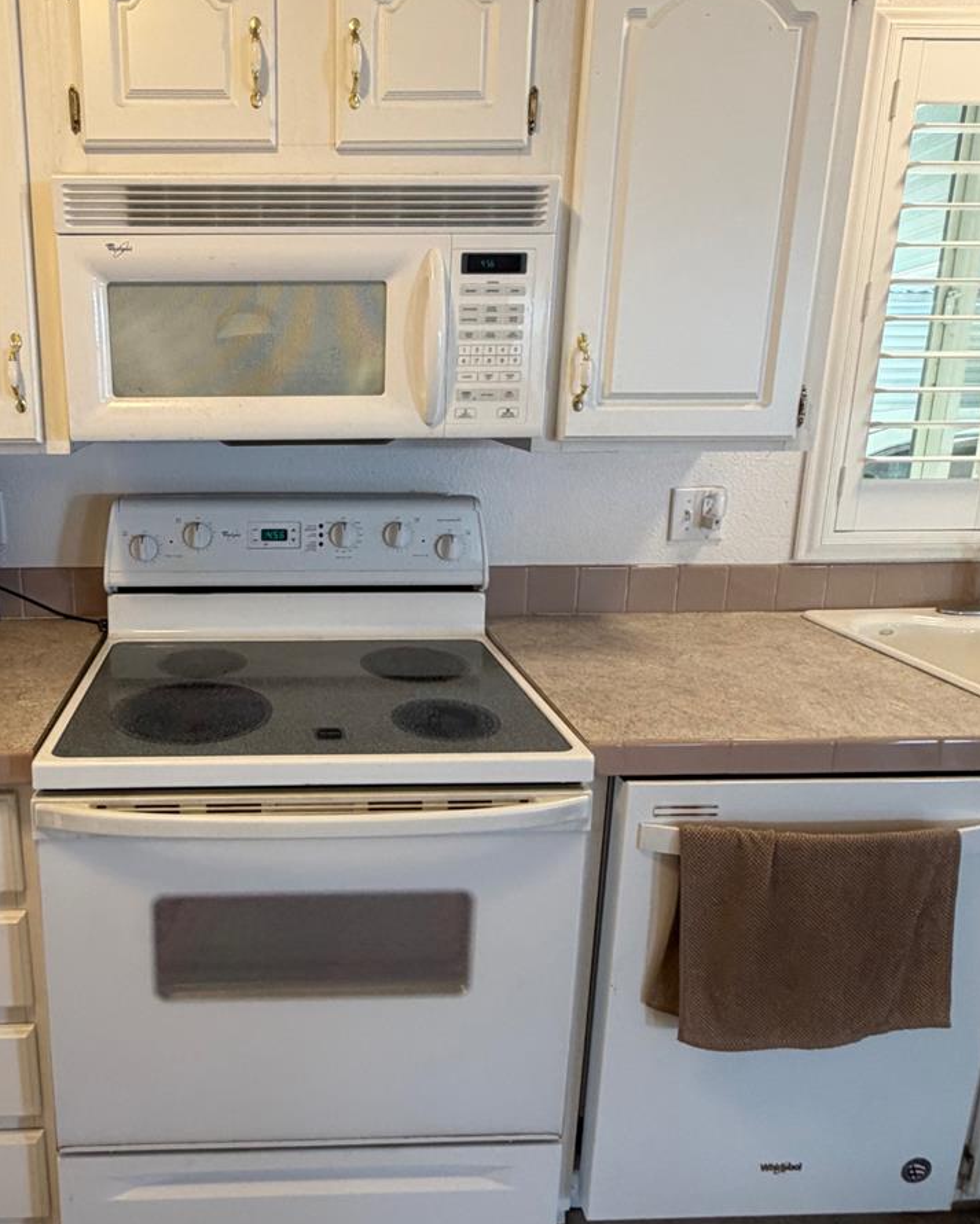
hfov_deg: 58.7
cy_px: 553
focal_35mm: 23
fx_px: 834
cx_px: 287
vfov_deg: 72.4
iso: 200
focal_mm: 2.22
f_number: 2.2
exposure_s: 1/60
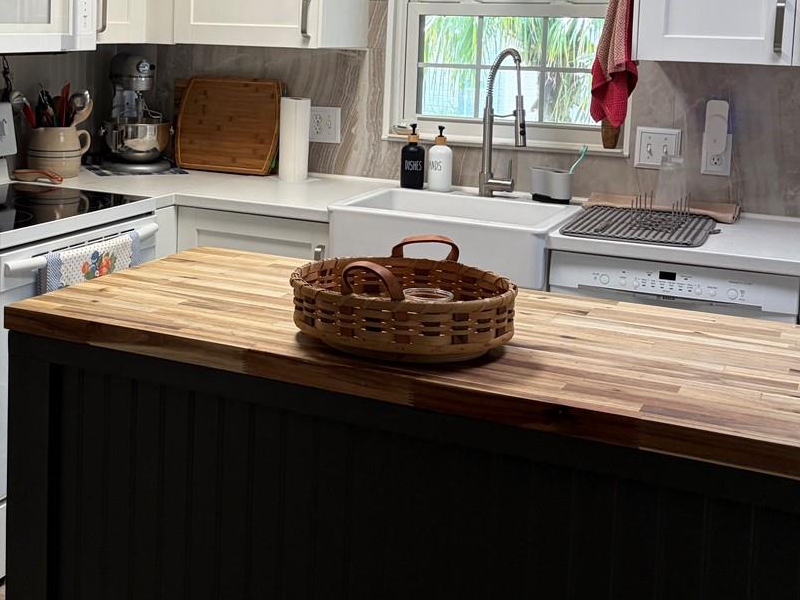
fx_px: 1202
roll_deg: -0.6
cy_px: 118
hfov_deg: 35.9
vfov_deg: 27.5
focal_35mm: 52
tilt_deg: -5.0
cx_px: 190
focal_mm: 5.96
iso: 80
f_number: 1.6
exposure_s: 1/60
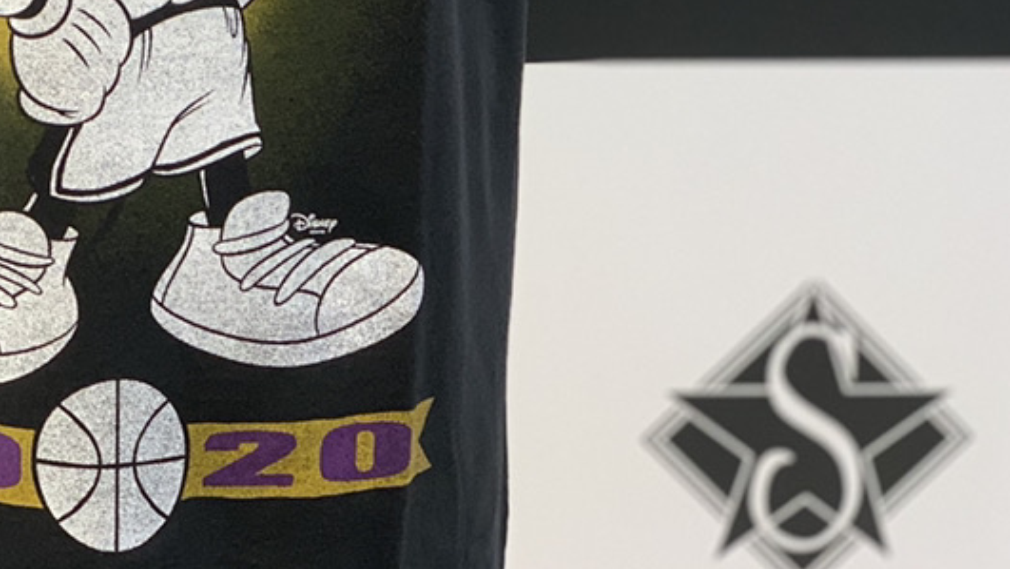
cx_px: 19
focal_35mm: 128
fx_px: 3429
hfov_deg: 16.4
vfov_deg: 9.3
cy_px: -249
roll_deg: -0.3
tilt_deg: -10.1
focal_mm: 6
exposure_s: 1/60
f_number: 2.4
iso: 100
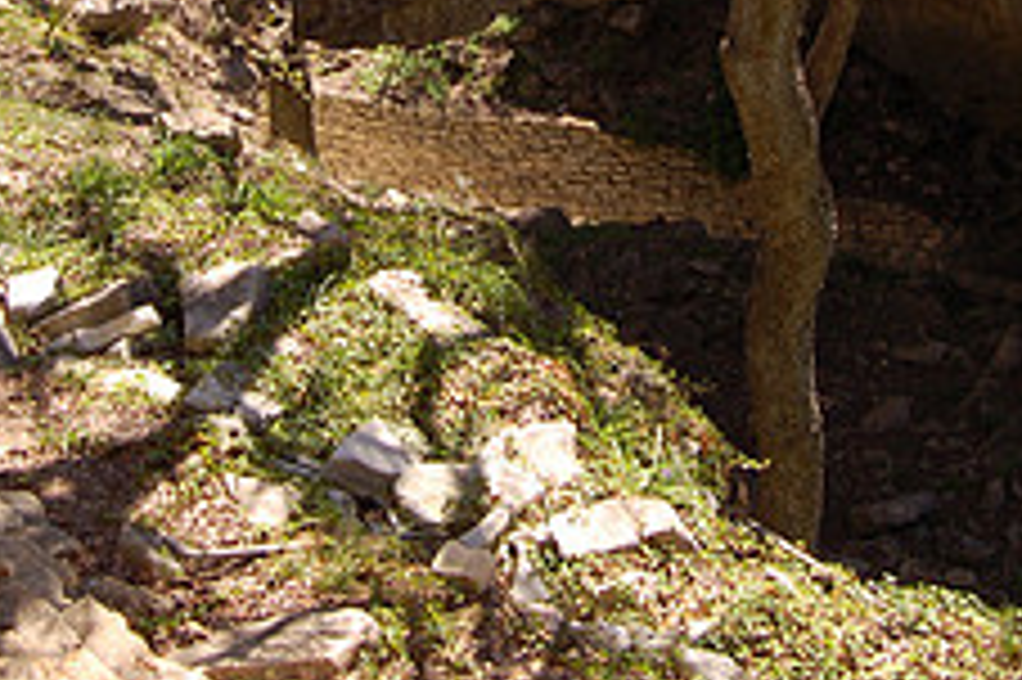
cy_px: -104
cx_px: 536
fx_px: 1957
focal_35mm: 69
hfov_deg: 29.3
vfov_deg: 18.8
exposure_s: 1/200
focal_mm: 18
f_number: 7.1
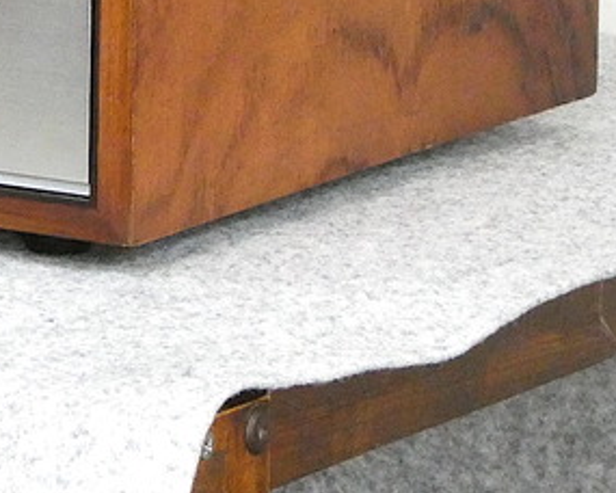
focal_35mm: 444
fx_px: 8095
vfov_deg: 3.5
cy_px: -93
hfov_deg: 4.3
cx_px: -309
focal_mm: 24.2
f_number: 5.3
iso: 1000
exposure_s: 1/80
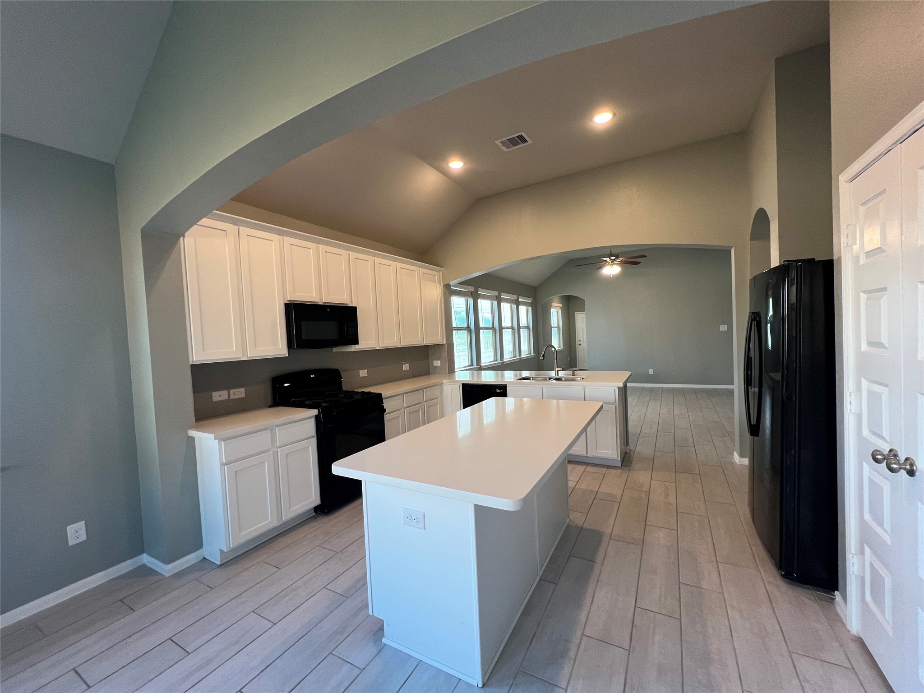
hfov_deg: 106.2
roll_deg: +2.7
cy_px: 346
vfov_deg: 89.9
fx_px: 347
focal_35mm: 13
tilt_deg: -2.5
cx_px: 462
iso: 160
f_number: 1.8
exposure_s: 1/120
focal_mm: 1.57
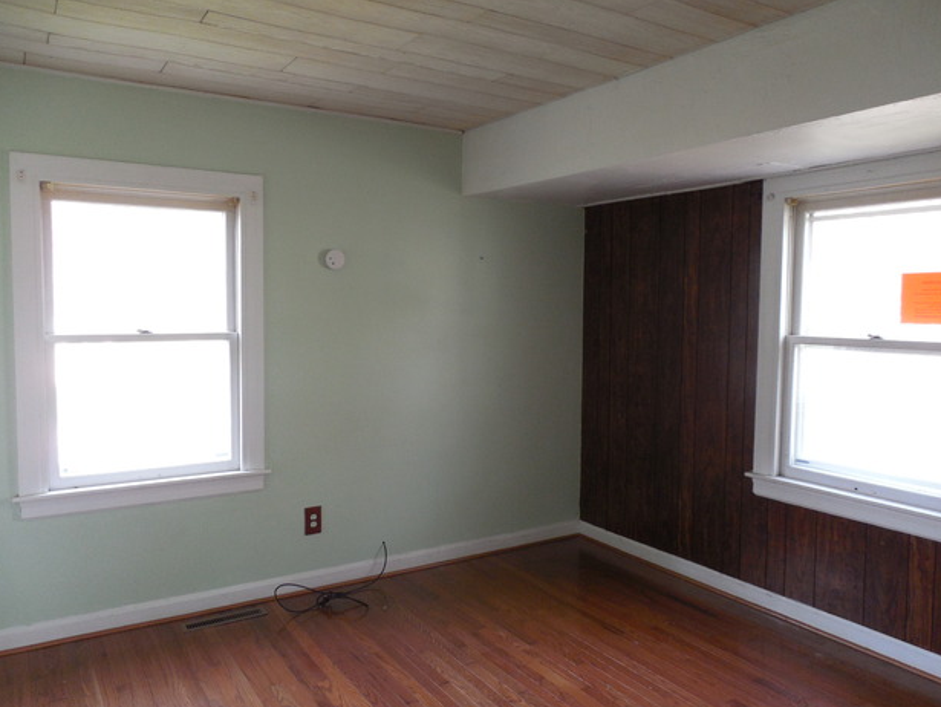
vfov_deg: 53.1
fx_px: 707
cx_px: 454
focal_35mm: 26
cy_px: 350
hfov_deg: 67.3
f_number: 3.3
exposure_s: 1/30
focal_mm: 4.5
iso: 250
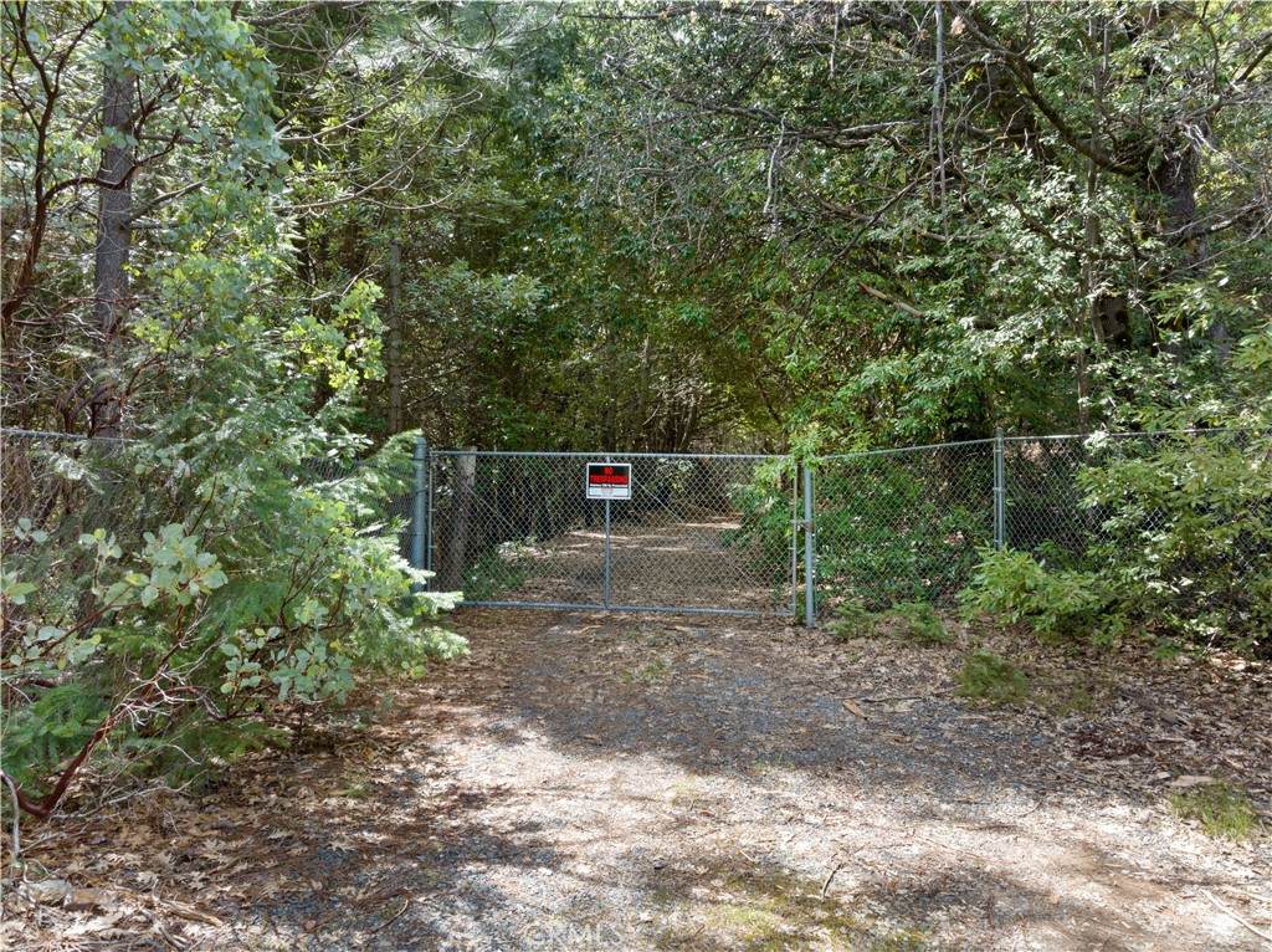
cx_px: 636
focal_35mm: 24
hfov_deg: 71.6
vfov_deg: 56.7
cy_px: 476
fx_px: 881
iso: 100
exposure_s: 1/10
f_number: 11
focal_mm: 12.29
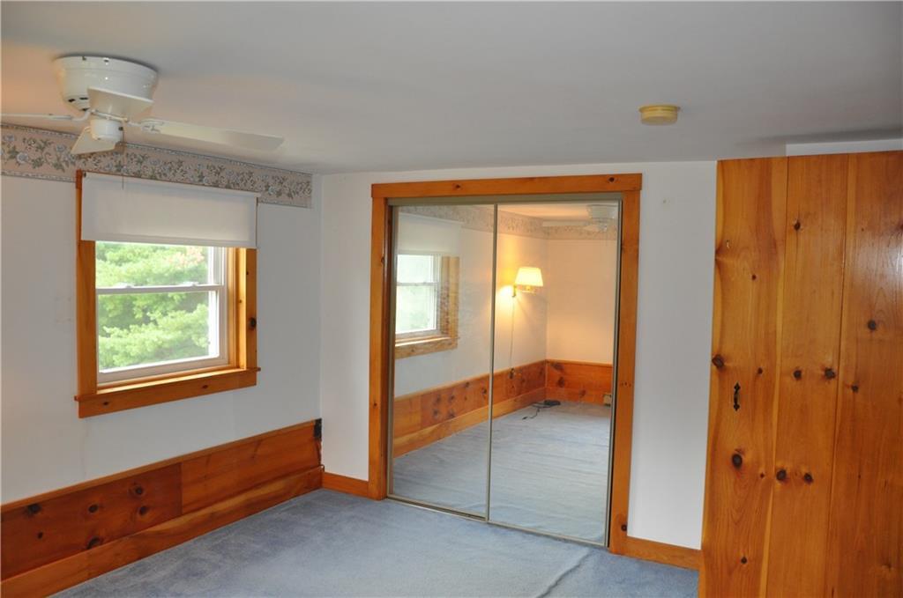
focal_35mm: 27
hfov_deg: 67.5
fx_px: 676
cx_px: 452
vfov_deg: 47.8
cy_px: 299
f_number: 3.5
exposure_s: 1/60
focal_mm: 18
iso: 800
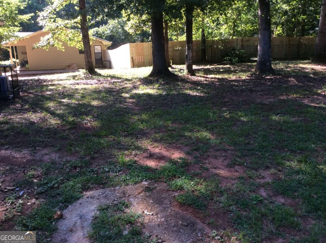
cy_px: 122
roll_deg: +3.1
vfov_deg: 44.0
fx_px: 301
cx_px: 163
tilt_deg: -16.8
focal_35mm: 32
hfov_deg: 56.9
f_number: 2.4
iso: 32
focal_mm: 3.3
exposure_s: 1/120
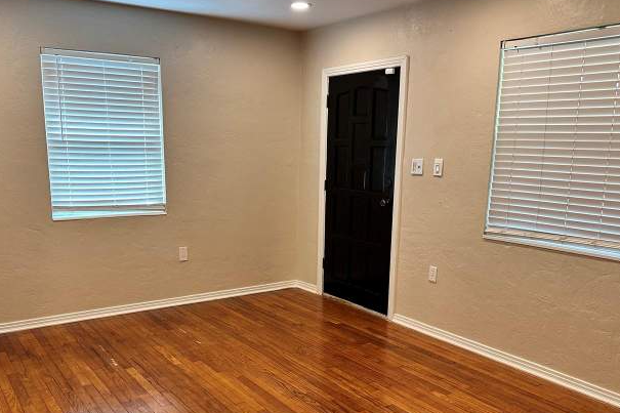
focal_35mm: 33
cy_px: 259
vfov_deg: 39.7
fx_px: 568
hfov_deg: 57.2
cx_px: 291
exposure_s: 1/120
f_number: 1.78
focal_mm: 6.86
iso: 200
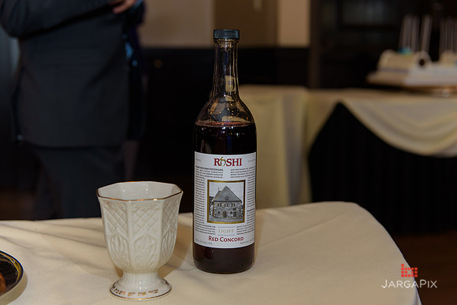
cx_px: 228
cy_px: 152
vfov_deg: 27.0
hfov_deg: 39.6
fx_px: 635
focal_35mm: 50
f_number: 3.2
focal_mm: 50
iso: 640
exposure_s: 1/125
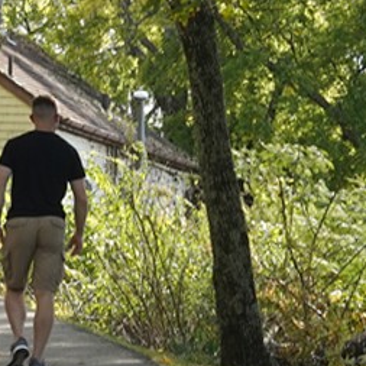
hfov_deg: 6.4
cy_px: -181
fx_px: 3218
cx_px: -227
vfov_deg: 6.4
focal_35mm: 269
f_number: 11
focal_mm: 40
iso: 320
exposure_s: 1/100
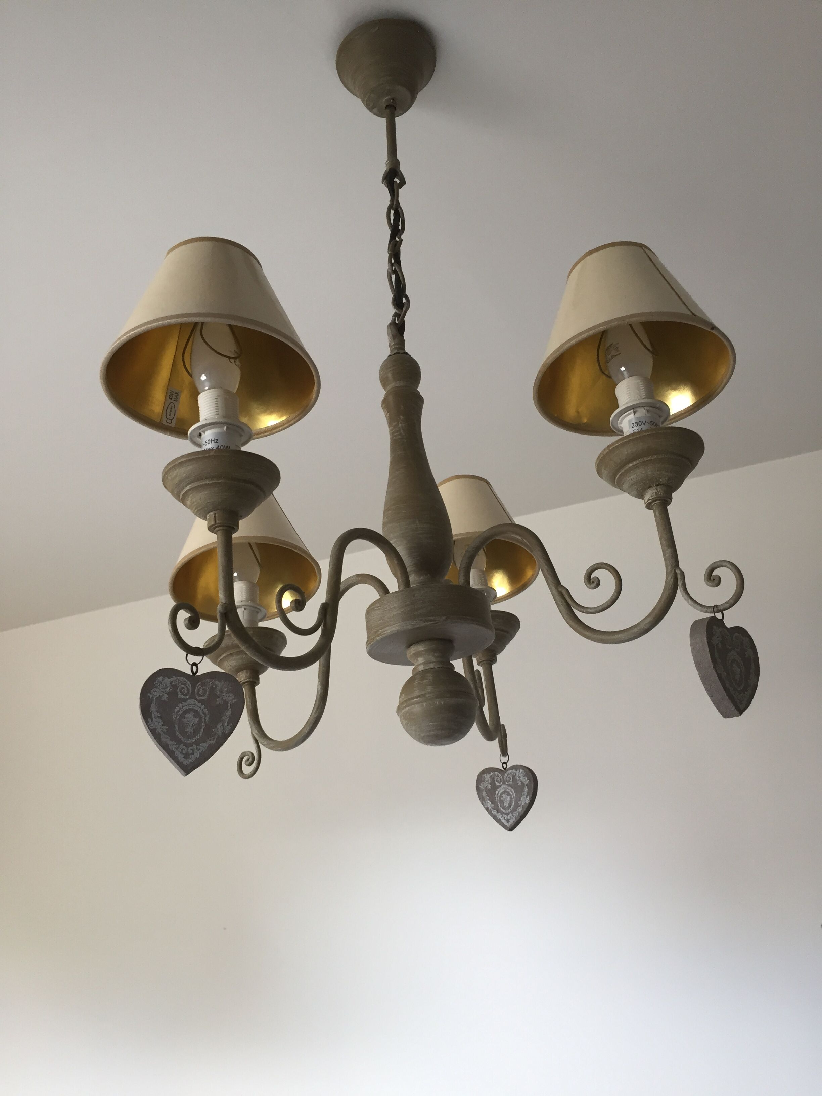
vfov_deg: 61.7
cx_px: 411
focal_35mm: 29
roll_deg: +2.5
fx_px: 918
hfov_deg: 48.2
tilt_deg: +21.7
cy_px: 548
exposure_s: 1/30
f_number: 2.2
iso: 80
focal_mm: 4.15
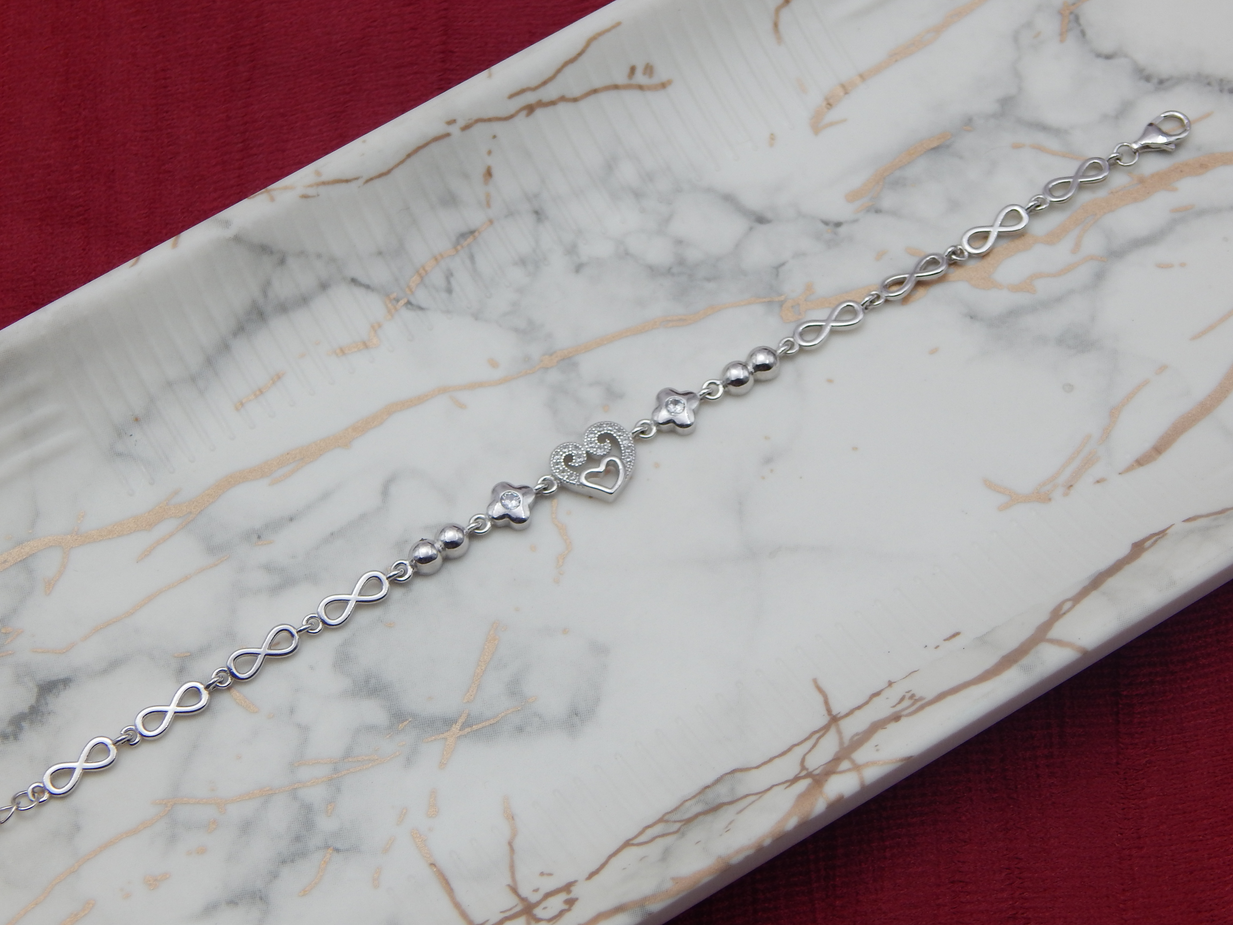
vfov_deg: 13.0
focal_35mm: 114
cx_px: 616
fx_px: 4061
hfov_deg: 17.3
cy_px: 462
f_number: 4.6
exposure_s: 1/160
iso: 125
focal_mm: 20.5
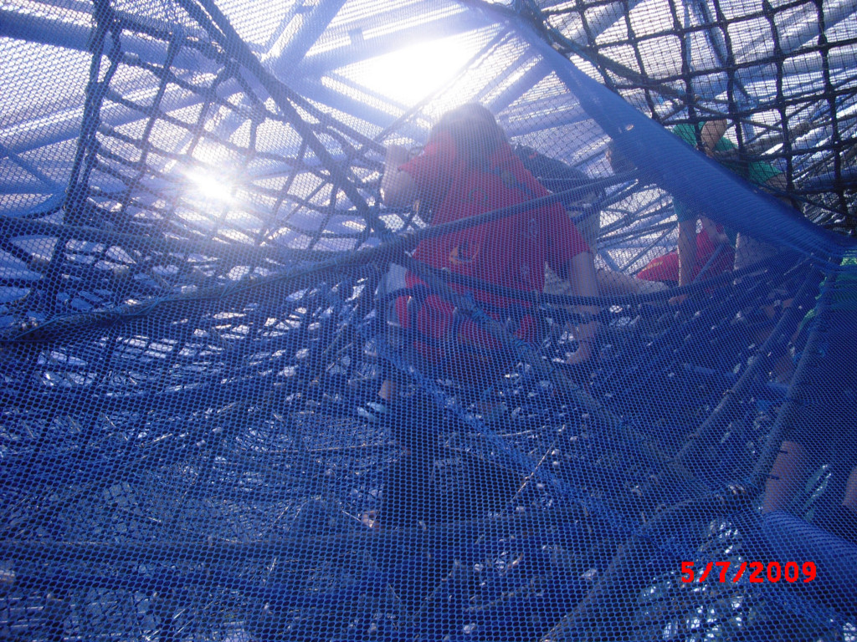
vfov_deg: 37.7
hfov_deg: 49.0
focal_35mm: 38
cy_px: 321
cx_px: 428
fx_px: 941
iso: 100
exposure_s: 1/250
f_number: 2.8
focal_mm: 6.2
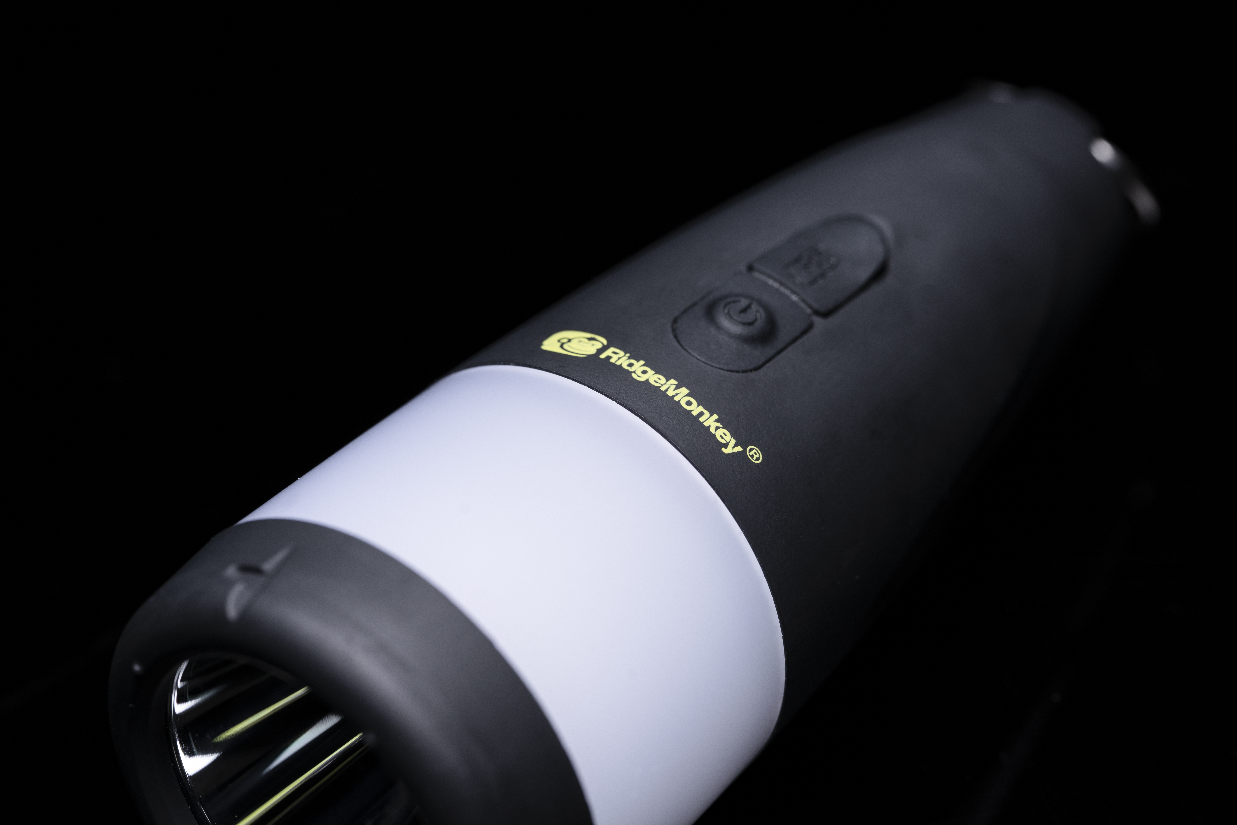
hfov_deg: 28.8
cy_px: 412
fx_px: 2405
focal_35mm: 70
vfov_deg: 19.5
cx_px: 618
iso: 125
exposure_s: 1/160
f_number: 8
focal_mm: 70
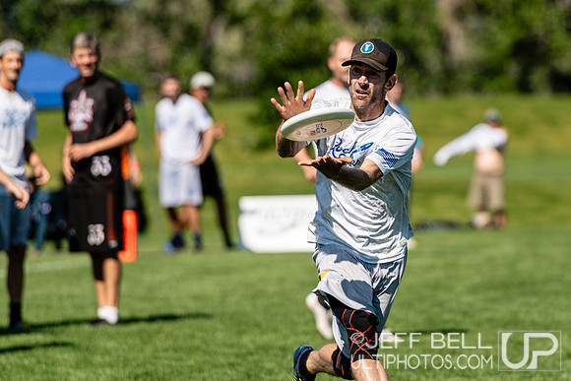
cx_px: 355
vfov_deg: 3.7
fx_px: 5923
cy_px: 144
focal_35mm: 373
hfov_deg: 5.5
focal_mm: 200
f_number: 3.2
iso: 100
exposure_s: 1/2000
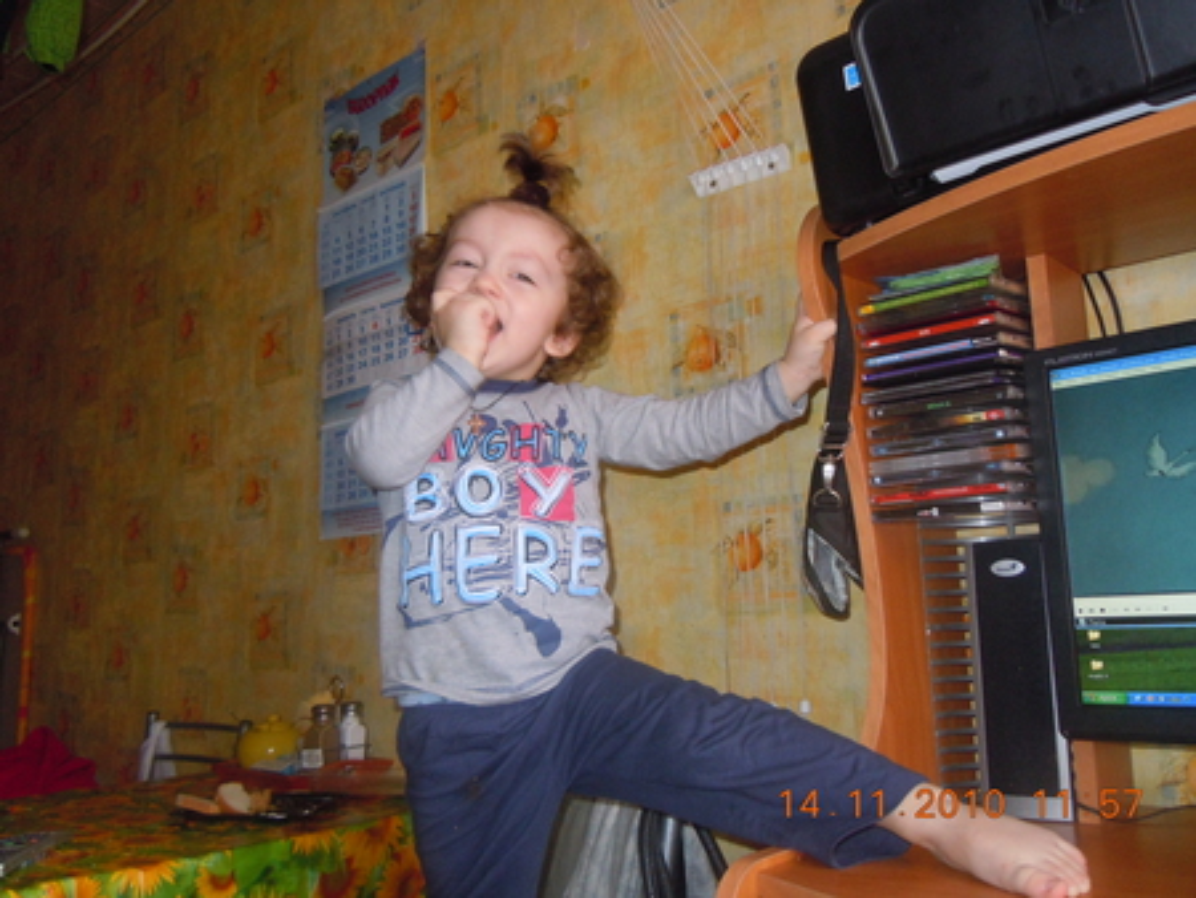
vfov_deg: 46.8
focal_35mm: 30
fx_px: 1037
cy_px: 449
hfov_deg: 59.9
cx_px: 598
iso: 400
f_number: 3.5
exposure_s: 1/30
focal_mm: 5.4
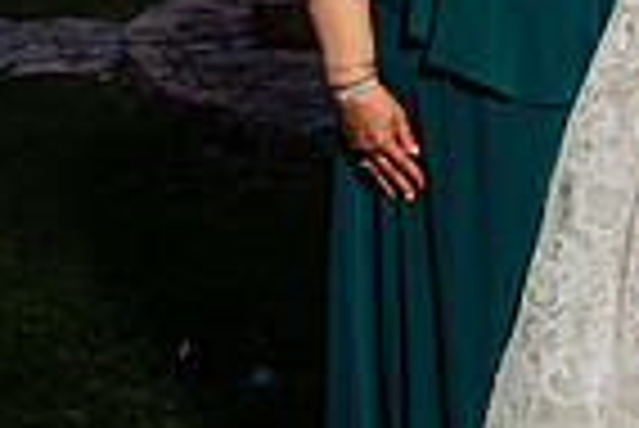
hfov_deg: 18.1
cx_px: 860
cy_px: -52
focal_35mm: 104
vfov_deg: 12.9
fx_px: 1848
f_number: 6.3
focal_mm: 24
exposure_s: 1/200
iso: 1250
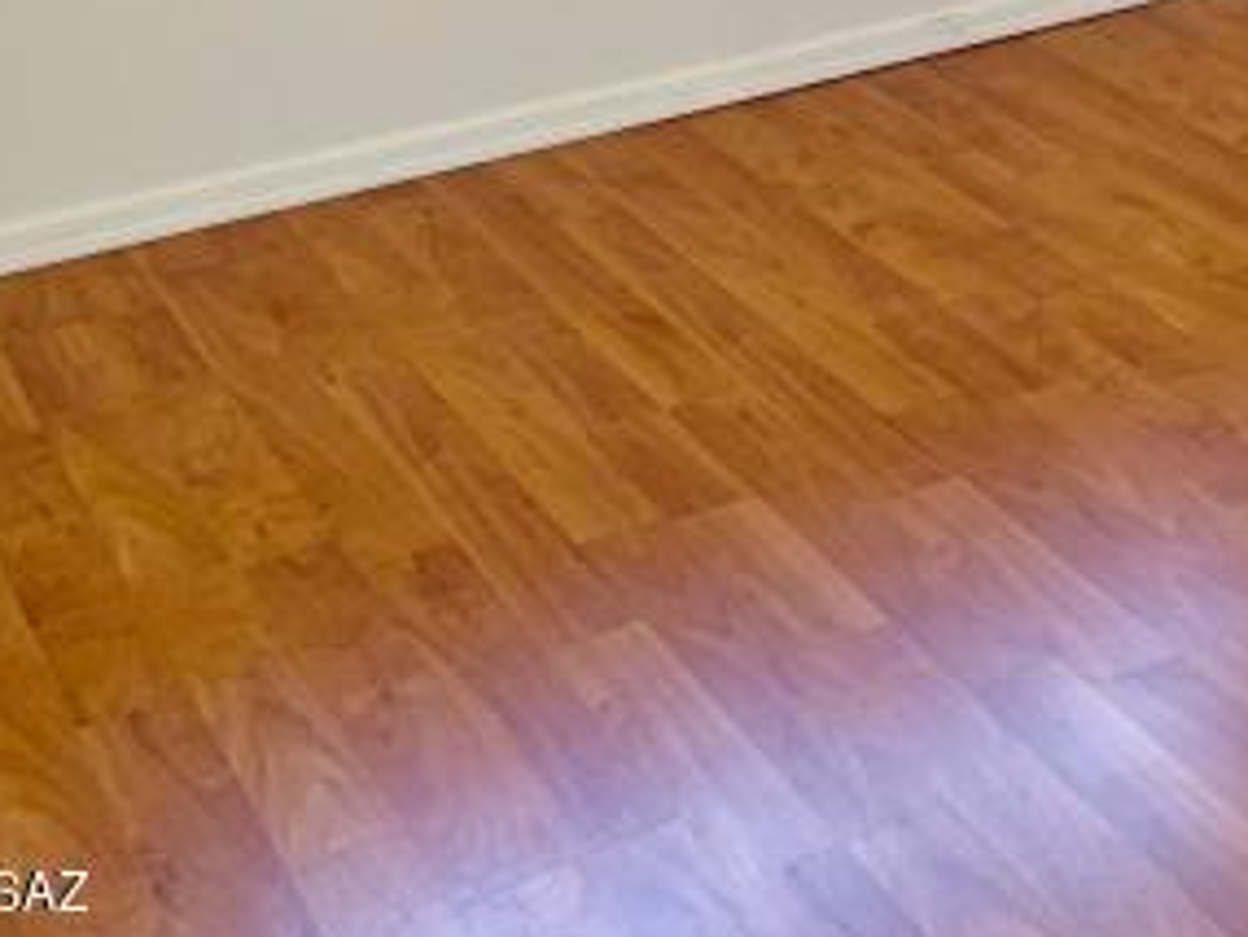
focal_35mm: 73
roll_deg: +1.0
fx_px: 2633
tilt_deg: -8.2
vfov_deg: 18.6
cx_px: 1428
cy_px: -320
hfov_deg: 24.6
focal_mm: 4.25
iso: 100
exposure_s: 1/119
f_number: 1.8
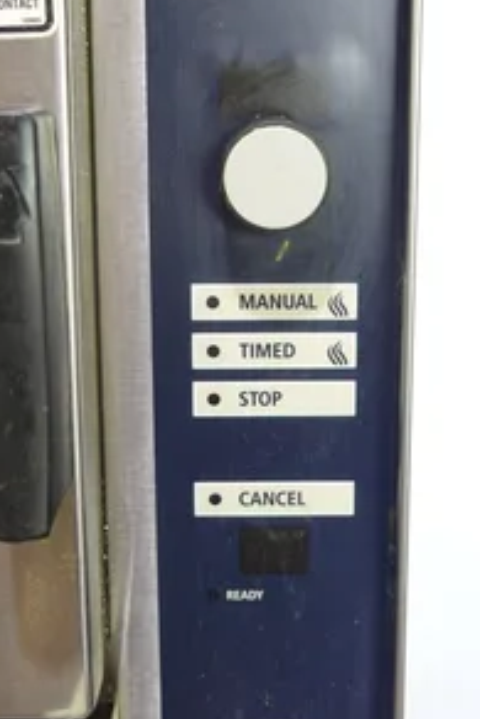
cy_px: 256
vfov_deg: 40.7
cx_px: 260
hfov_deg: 28.1
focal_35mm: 48
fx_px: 959
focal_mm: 13.03
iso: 500
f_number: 3.5
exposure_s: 1/20
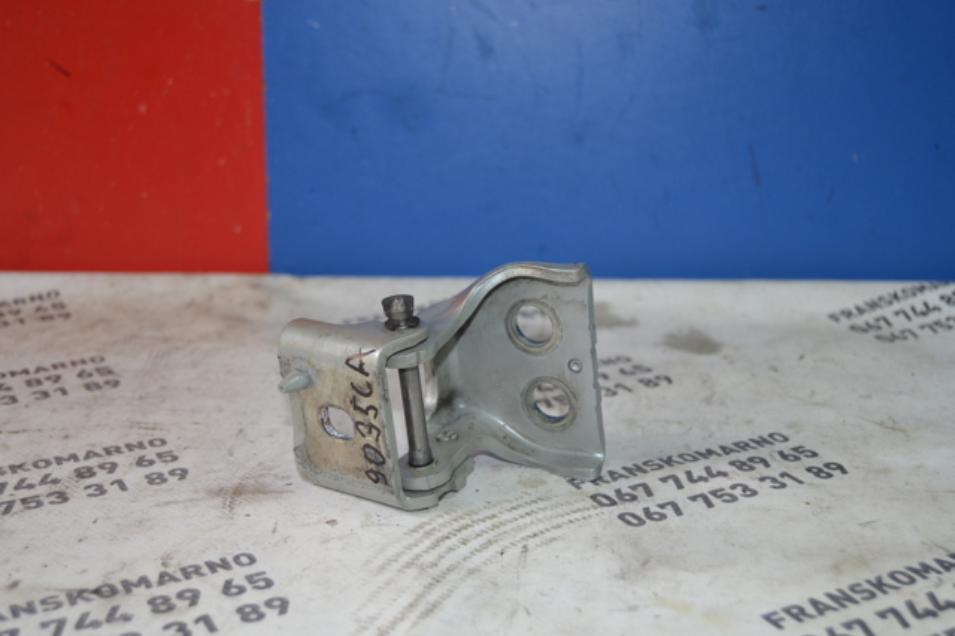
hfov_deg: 41.1
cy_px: 318
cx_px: 478
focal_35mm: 48
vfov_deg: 28.0
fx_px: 1273
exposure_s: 1/60
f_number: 4.5
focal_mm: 32
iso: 400
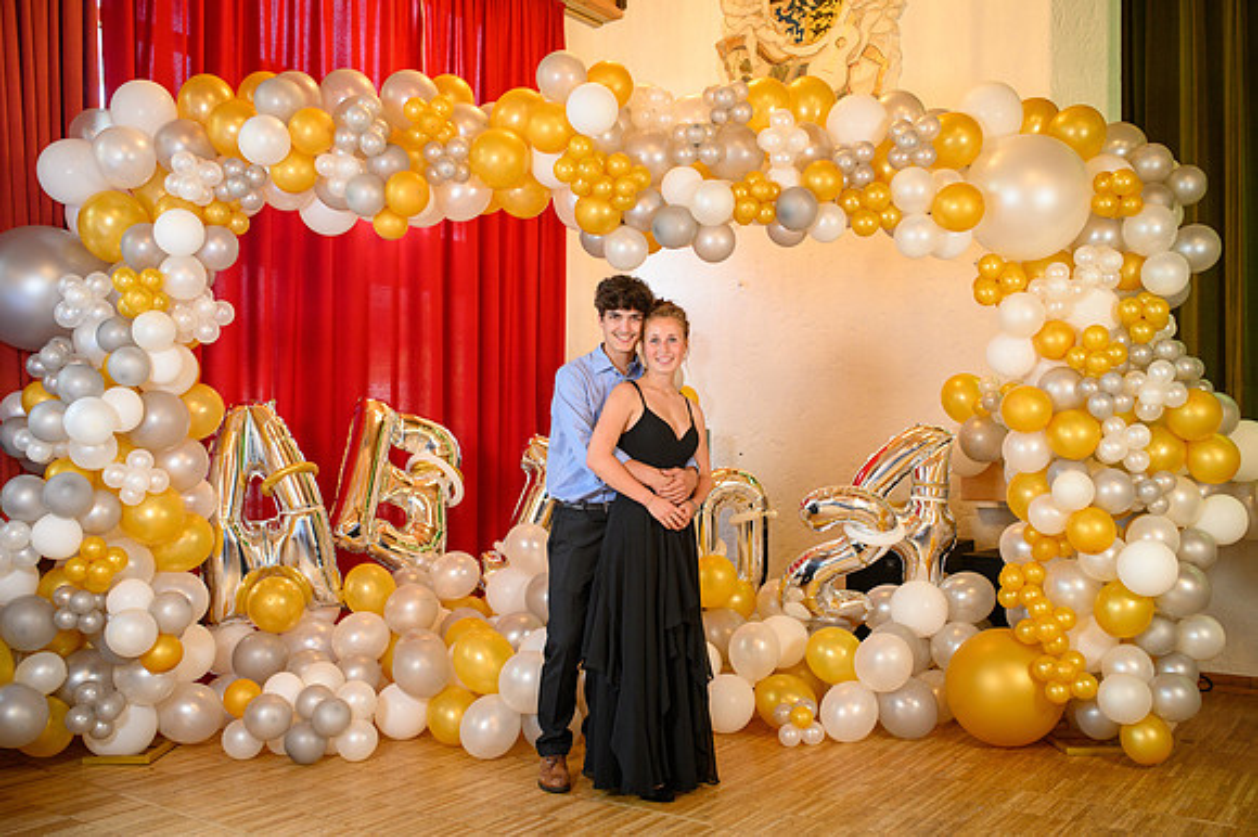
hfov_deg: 54.5
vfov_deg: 37.8
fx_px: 1222
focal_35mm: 35
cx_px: 629
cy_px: 418
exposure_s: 1/100
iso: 1250
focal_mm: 35
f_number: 3.5
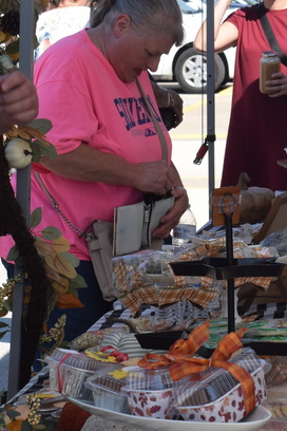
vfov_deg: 13.0
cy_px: 254
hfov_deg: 8.7
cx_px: 181
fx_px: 1889
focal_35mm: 158
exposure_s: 1/320
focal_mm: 42
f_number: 9
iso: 200
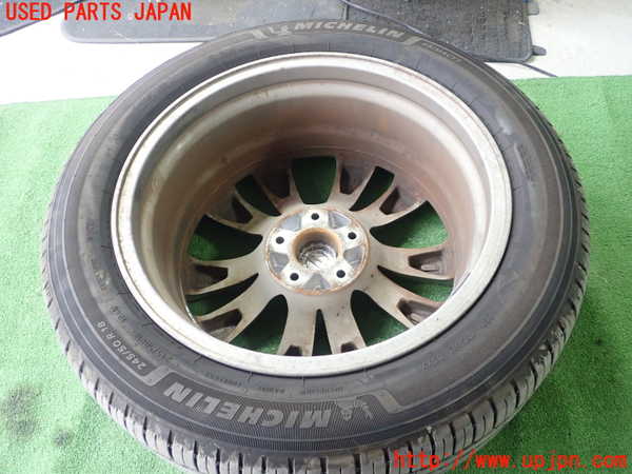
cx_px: 316
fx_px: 548
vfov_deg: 46.8
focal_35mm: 30
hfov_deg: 60.0
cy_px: 237
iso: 640
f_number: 2.3
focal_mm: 5.5
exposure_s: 1/125
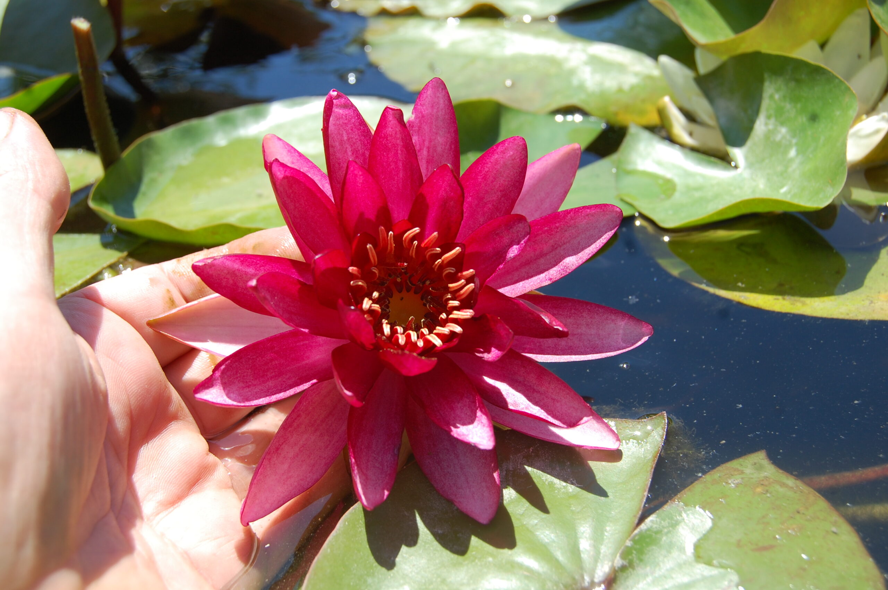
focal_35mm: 51
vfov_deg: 26.4
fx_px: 1257
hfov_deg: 38.9
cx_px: 444
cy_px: 295
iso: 200
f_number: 8
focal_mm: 34
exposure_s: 1/250
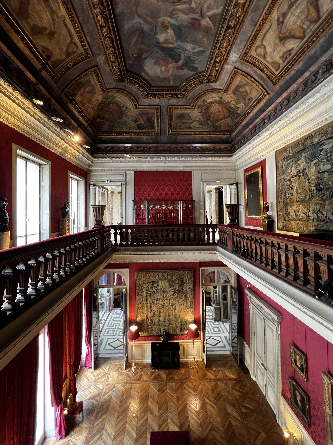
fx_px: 180
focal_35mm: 14
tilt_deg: +0.2
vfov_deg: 102.0
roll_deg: +0.6
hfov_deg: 85.6
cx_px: 160
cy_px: 212
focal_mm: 1.57
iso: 640
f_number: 1.8
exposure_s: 1/50
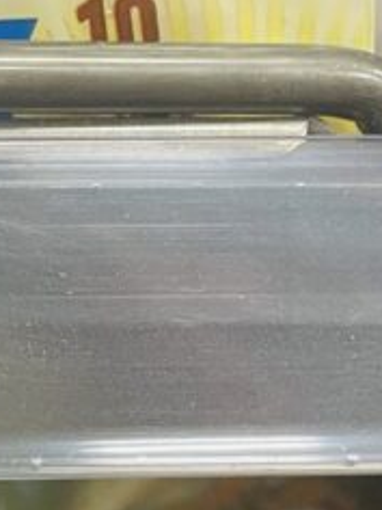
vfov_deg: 17.4
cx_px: -26
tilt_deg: -16.1
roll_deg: -0.6
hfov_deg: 12.9
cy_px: 169
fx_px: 1663
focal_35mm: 113
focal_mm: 4.2
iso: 125
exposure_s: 1/42
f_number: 1.6
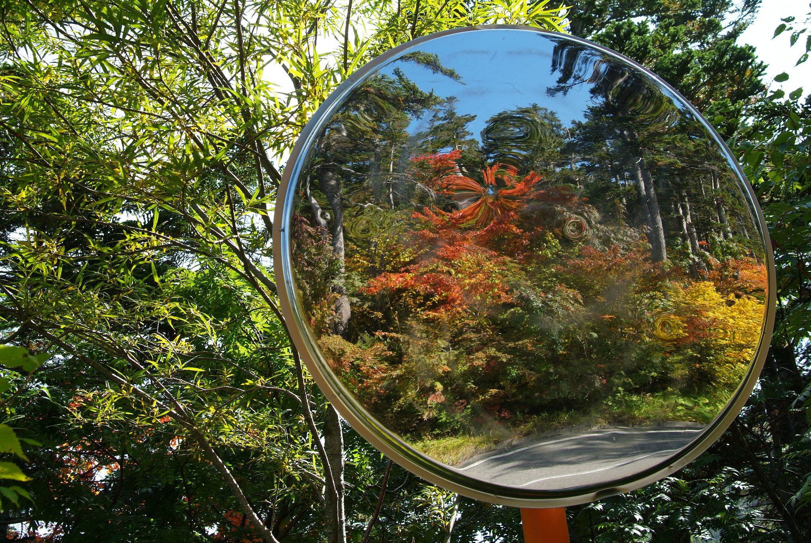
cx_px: 406
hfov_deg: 46.4
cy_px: 272
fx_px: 947
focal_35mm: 42
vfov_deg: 32.0
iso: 200
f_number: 6.7
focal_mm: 28
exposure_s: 1/180
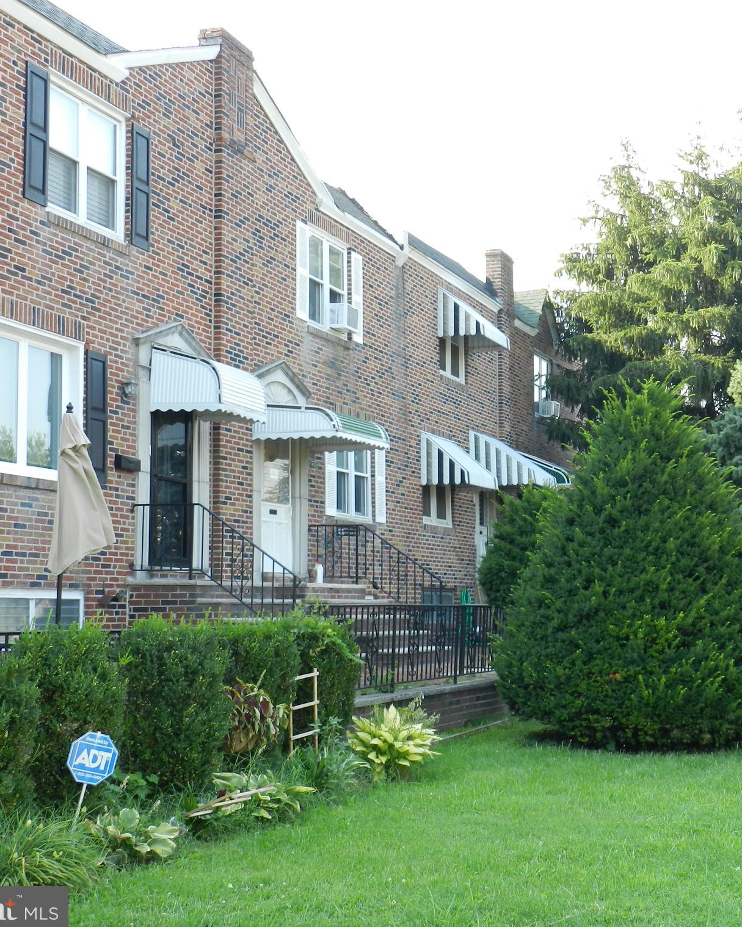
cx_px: 541
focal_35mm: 50
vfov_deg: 37.3
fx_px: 1373
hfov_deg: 29.8
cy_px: 467
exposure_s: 1/125
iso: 160
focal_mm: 6.7
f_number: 4
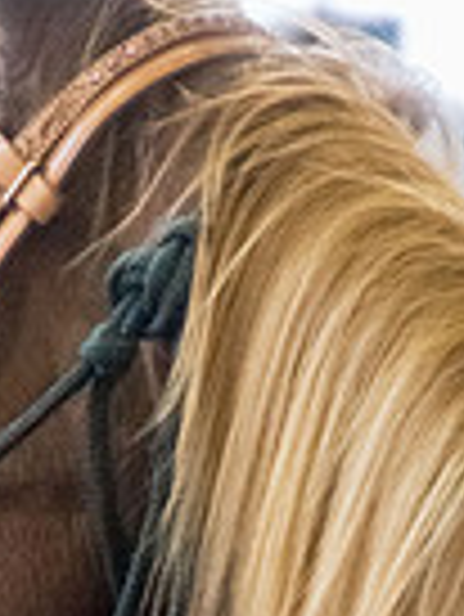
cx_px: -146
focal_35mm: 1328
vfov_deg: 1.5
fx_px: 23698
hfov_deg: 1.1
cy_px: 886
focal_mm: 280
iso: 6400
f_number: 6.3
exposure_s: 1/200
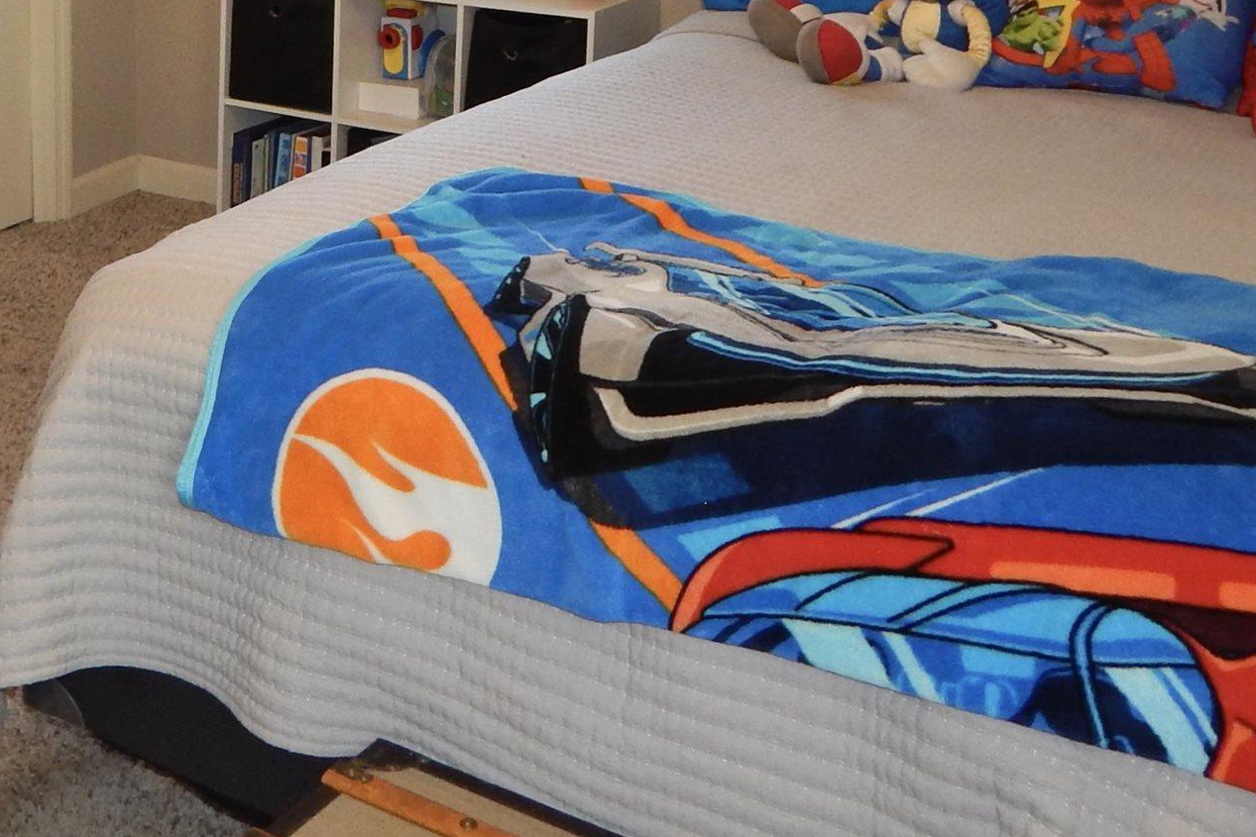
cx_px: 192
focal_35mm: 58
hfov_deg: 33.2
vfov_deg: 21.7
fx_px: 2024
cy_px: -168
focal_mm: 4
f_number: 3
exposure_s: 1/30
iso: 200
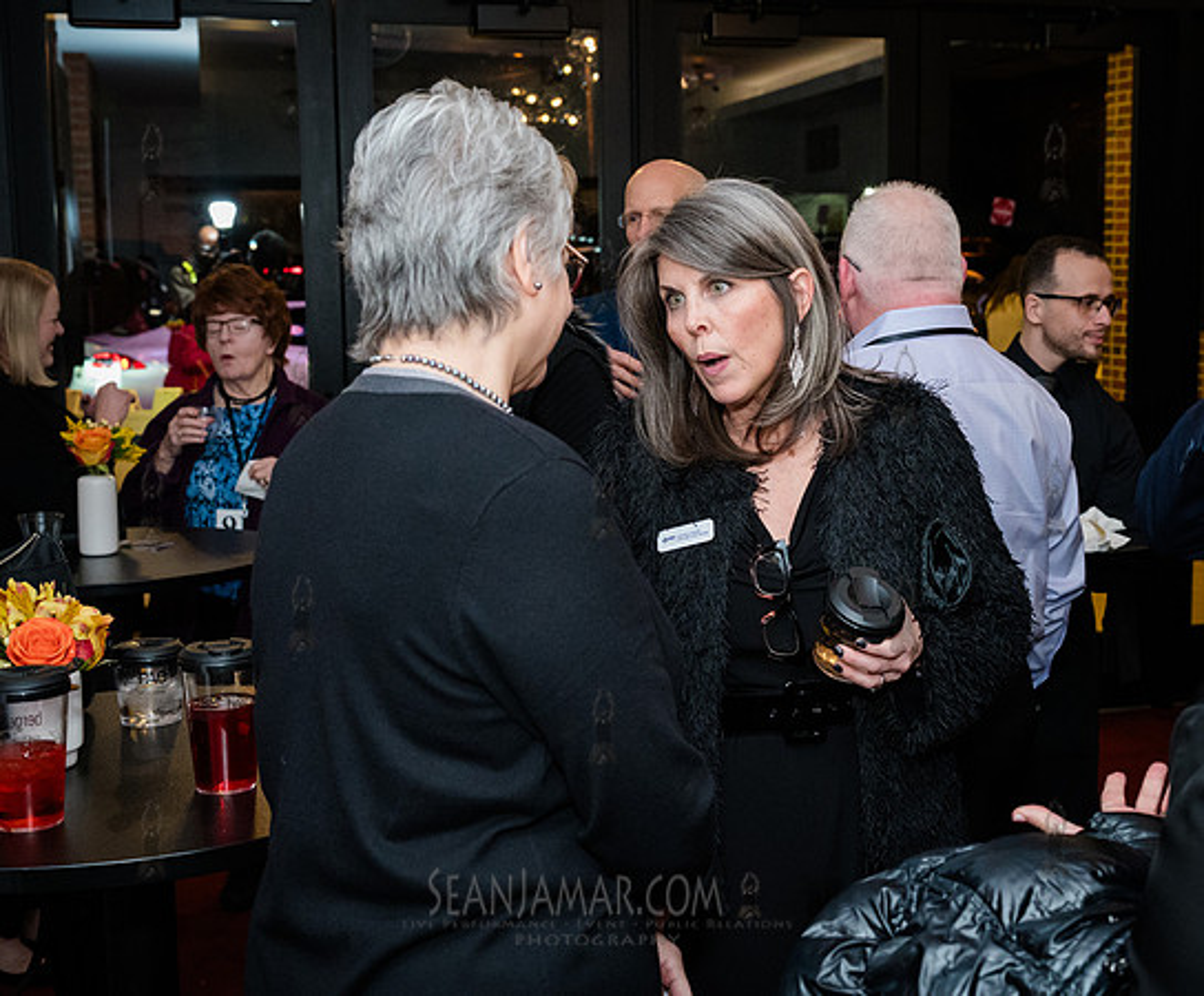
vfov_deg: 34.3
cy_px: 464
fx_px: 1612
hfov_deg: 40.8
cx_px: 705
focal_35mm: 45
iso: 6400
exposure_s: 1/320
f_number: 5
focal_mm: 35
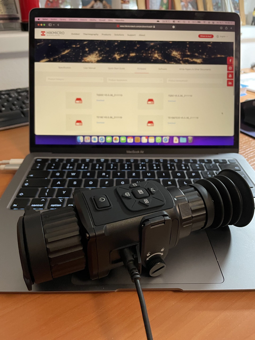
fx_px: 255
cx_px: 128
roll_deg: -1.6
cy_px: 170
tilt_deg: -31.3
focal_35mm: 26
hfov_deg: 53.1
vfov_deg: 67.3
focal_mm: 4.2
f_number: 1.6
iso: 400
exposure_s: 1/50
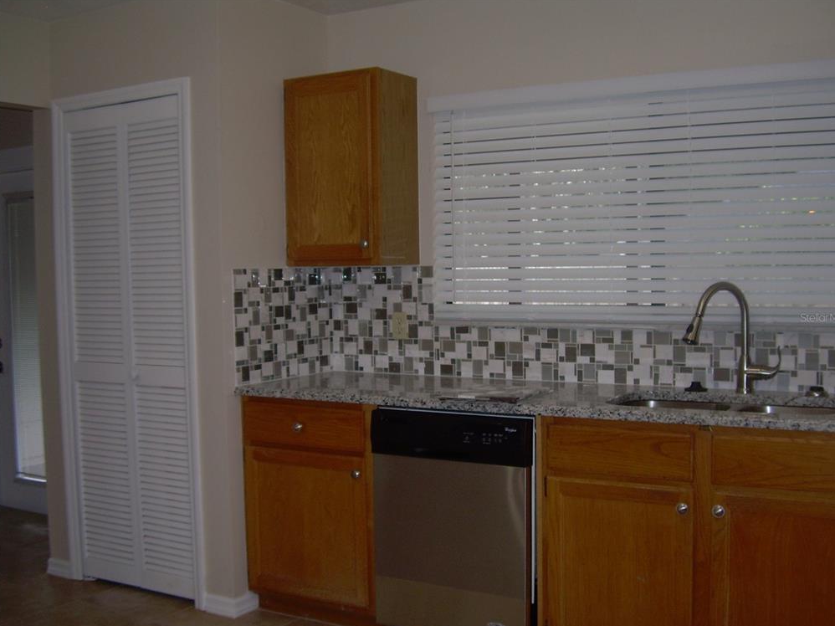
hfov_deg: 47.9
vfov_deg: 36.8
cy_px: 317
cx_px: 423
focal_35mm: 39
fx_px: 941
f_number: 2.8
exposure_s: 1/60
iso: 50
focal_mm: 6.3
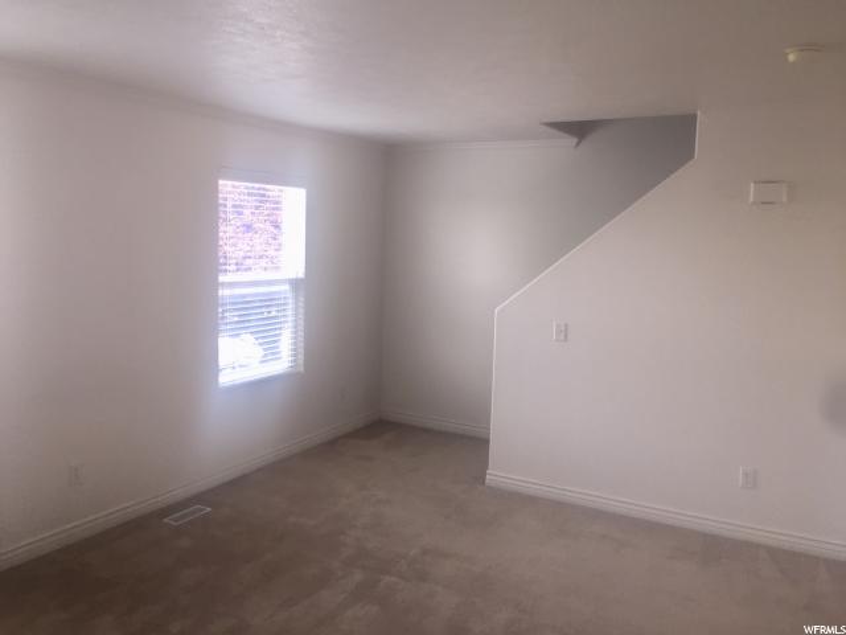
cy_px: 318
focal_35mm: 29
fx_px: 709
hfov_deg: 61.7
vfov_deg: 48.2
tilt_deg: -6.8
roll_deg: -2.2
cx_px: 423
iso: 32
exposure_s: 1/60
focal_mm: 4.15
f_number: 2.2
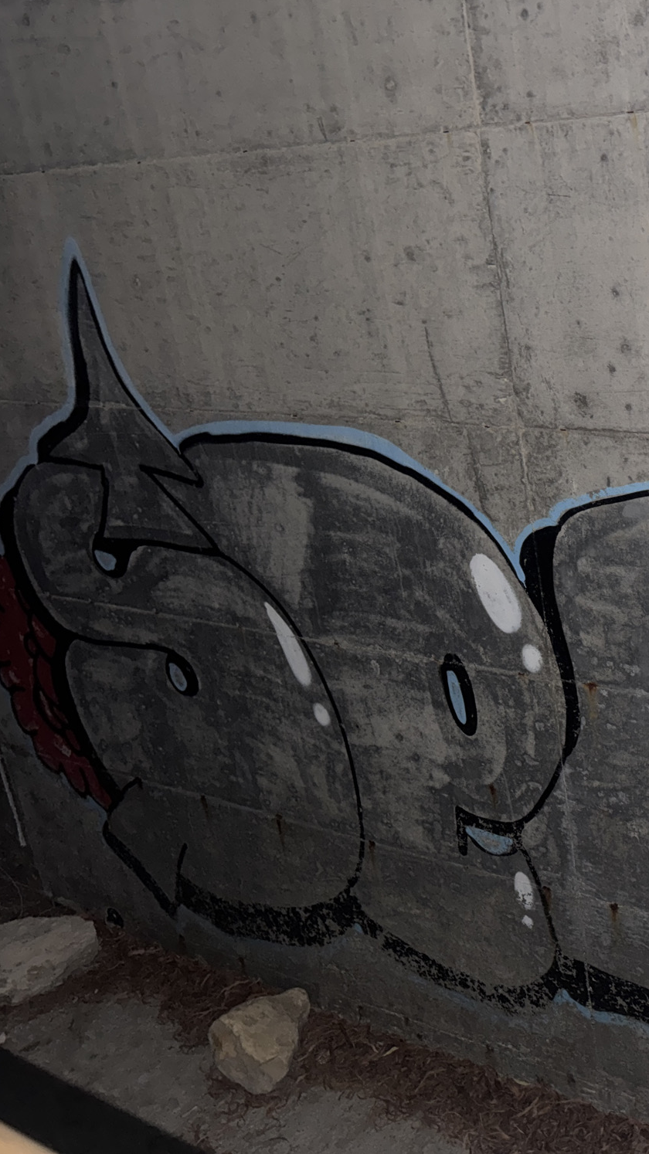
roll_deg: +4.2
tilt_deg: -19.2
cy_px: 576
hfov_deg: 29.9
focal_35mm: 35
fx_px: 1071
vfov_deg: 56.6
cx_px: 733
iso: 160
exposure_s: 1/4
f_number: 1.78
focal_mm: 6.76
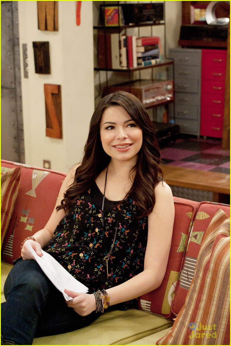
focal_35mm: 70
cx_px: 116
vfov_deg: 28.8
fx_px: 674
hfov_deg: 19.5
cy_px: 173
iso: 3200
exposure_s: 1/200
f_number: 5
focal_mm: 70
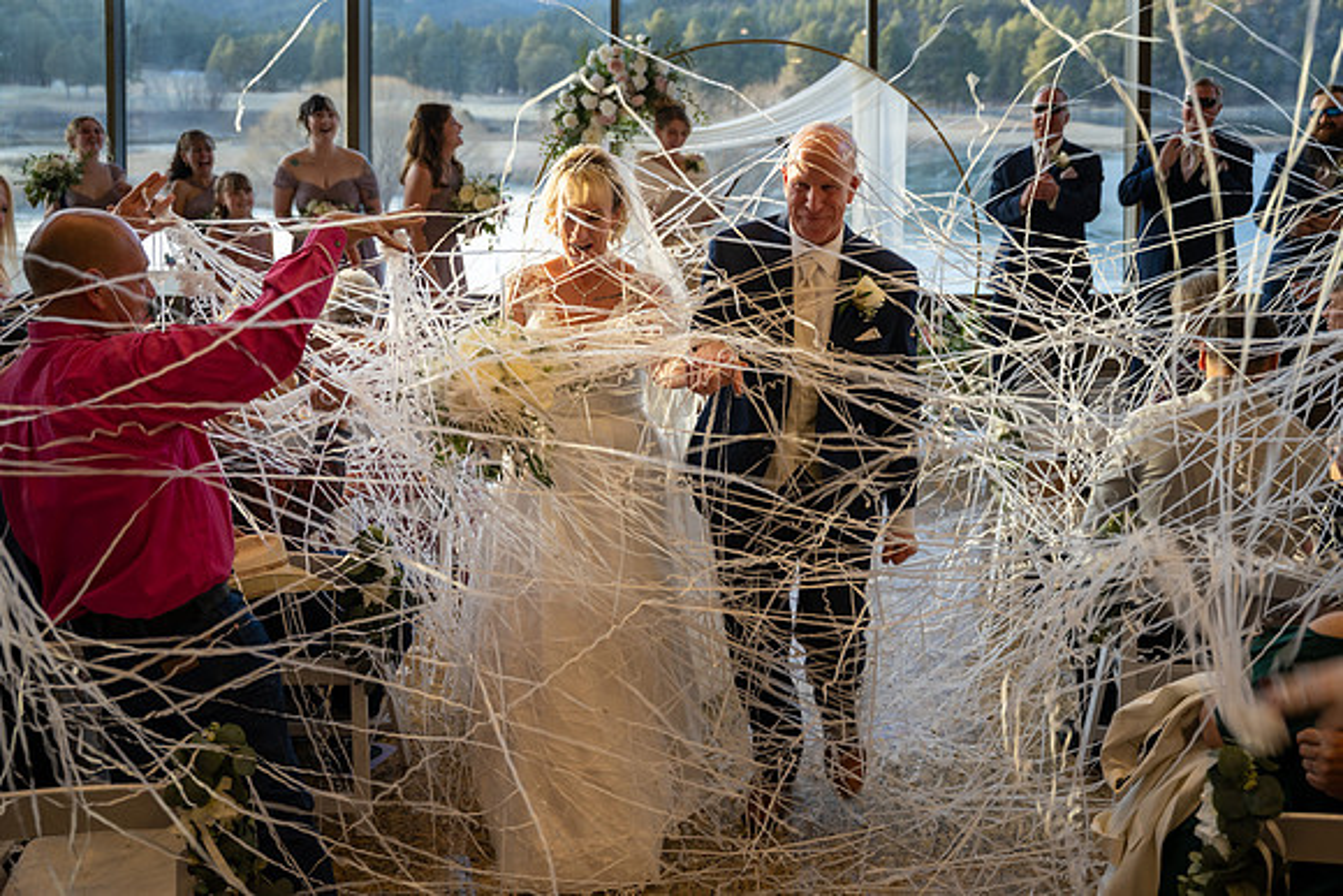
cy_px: 445
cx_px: 674
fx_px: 1382
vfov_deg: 35.9
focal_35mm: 37
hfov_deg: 51.8
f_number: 2.8
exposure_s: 1/100
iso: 320
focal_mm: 35.4
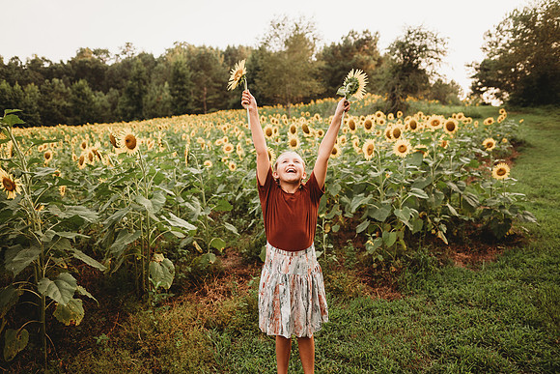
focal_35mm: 24
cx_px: 280
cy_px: 187
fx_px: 373
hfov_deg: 73.7
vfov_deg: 53.2
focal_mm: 24
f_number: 2.2
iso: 125
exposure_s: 1/400
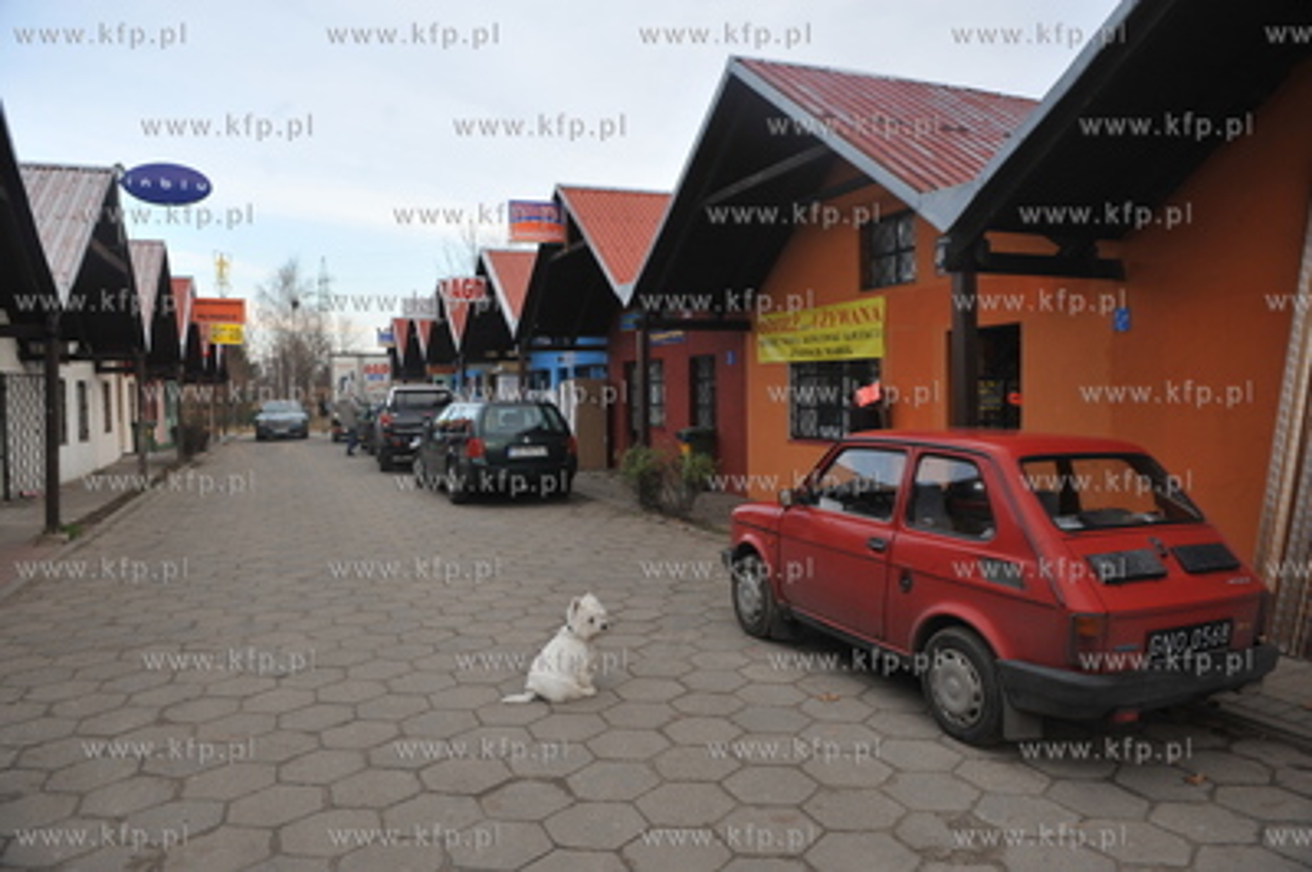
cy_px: 436
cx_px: 656
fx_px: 874
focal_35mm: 24
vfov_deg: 53.1
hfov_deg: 73.8
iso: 500
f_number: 5.6
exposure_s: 1/250
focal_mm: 24
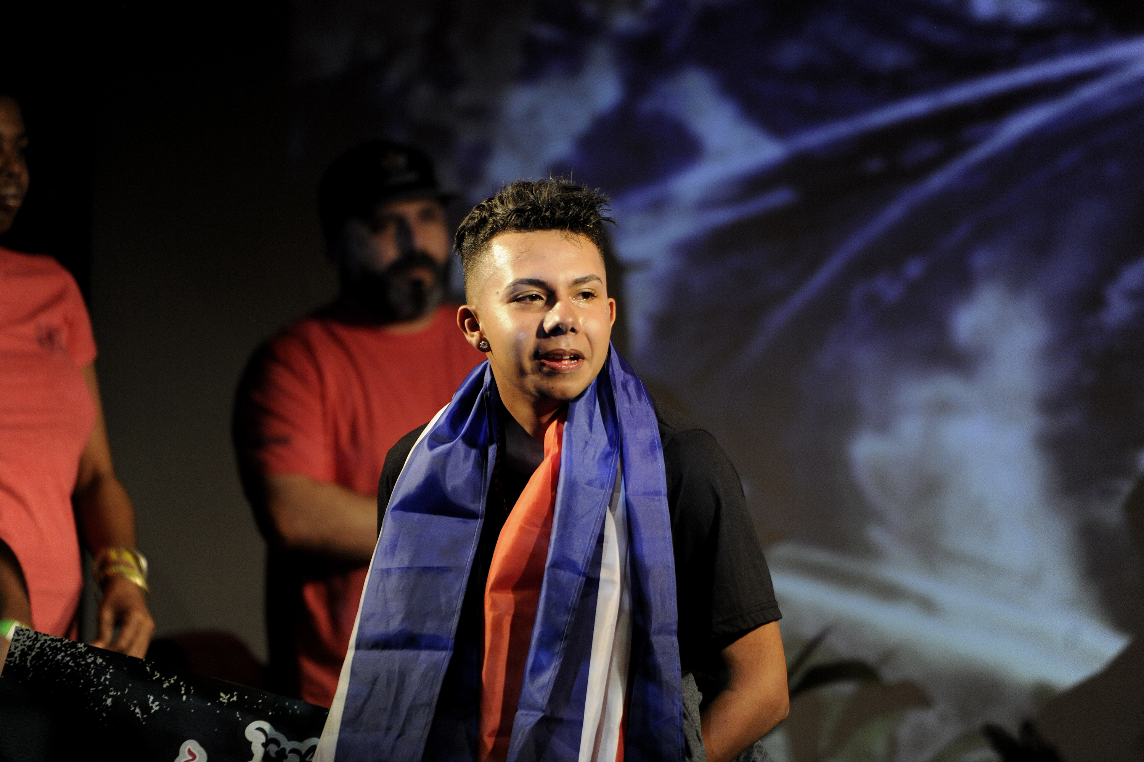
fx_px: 6355
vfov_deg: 6.9
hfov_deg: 10.3
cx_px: 572
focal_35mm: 200
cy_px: 381
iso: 1600
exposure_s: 1/250
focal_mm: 200
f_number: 2.8
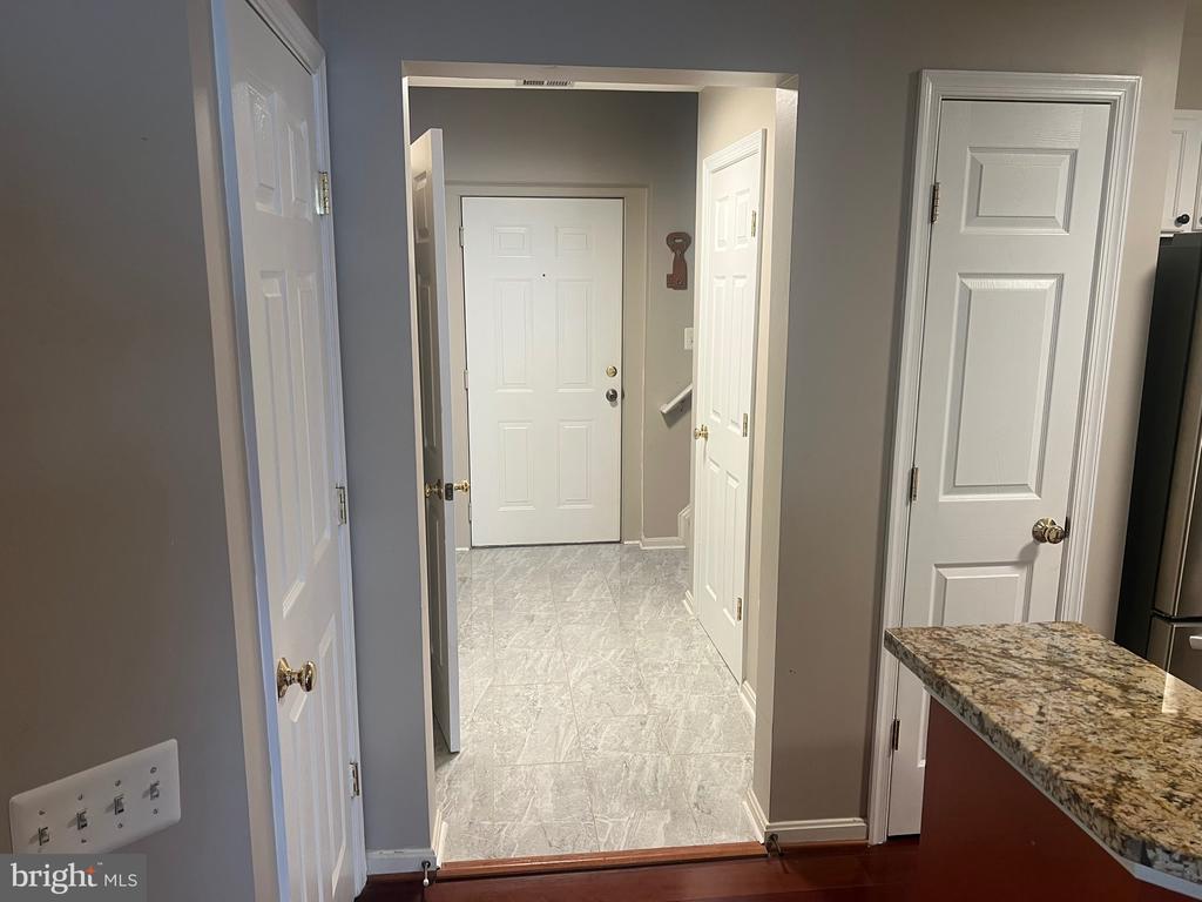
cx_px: 601
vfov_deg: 53.1
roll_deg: -1.1
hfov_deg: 67.3
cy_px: 451
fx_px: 903
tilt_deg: -11.2
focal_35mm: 26
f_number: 1.5
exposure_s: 1/60
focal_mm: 5.7
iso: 80
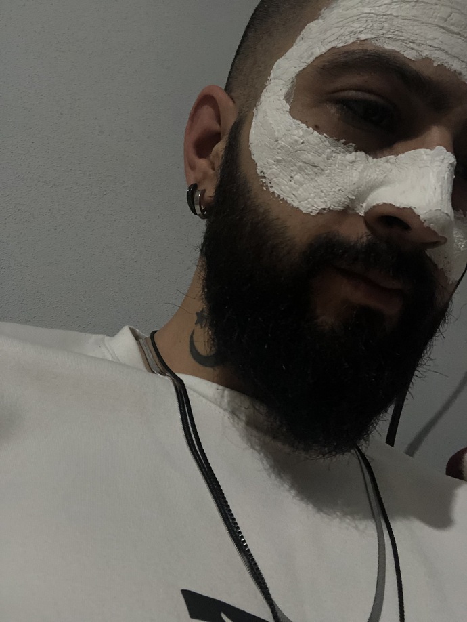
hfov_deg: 44.2
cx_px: 234
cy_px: 311
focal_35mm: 32
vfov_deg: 56.8
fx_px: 575
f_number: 2.2
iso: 320
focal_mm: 2.87
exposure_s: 1/40
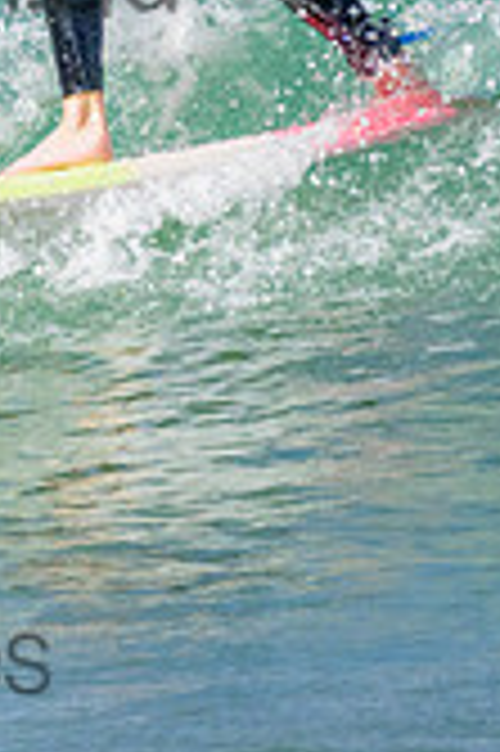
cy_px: -92
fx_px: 58158
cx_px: -297
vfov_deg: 0.7
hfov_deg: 0.5
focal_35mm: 2786
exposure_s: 1/1600
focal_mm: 800
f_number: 11
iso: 3200
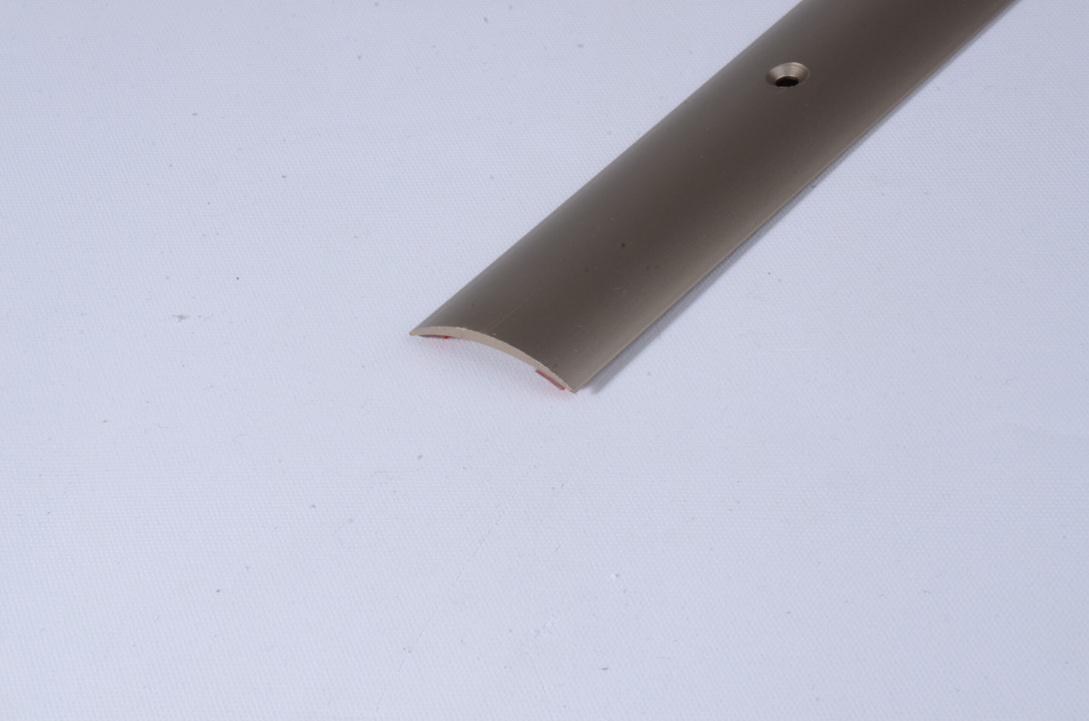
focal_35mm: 135
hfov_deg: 15.2
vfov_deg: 10.1
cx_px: 544
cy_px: 360
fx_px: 4076
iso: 200
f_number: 36
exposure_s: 1/10
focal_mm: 90
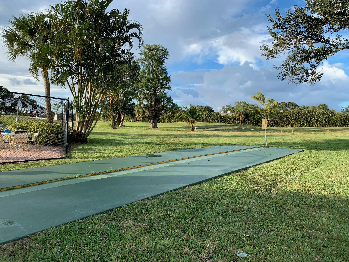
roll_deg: -1.9
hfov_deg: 67.3
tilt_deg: +1.1
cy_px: 131
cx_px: 174
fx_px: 262
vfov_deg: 53.1
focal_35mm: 26
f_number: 1.8
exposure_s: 1/635
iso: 25
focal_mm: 4.25
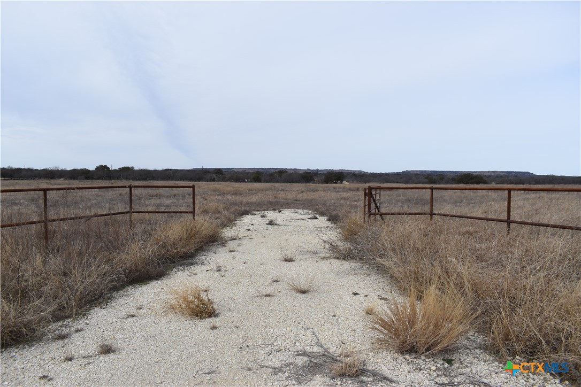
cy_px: 194
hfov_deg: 67.4
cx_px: 290
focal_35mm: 27
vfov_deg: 47.9
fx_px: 436
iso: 100
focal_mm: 18
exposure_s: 1/320
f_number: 8
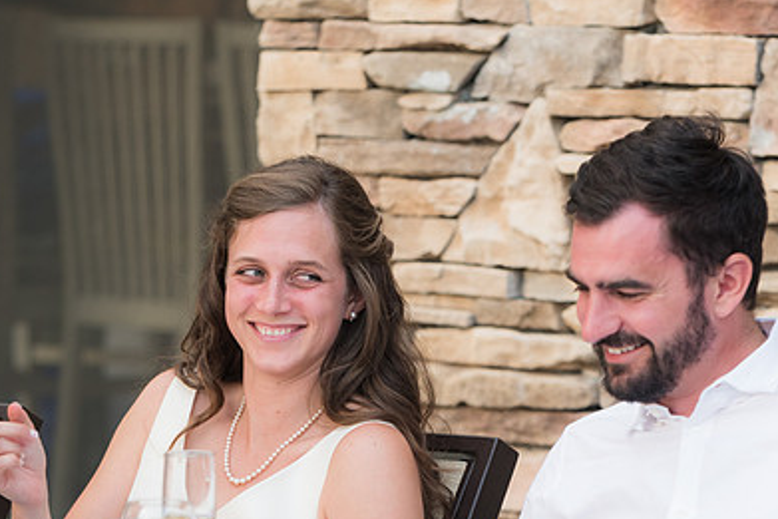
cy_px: 361
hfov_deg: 7.4
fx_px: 6010
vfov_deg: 4.9
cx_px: 438
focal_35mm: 278
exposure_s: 1/125
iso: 400
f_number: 3.2
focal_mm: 125
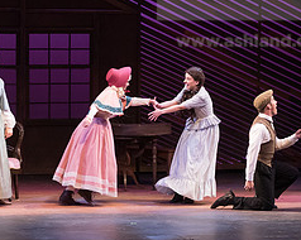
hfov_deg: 9.4
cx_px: 119
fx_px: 1834
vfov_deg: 7.5
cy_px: 68
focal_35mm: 206
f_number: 3.5
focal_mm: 90
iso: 3200
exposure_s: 1/400
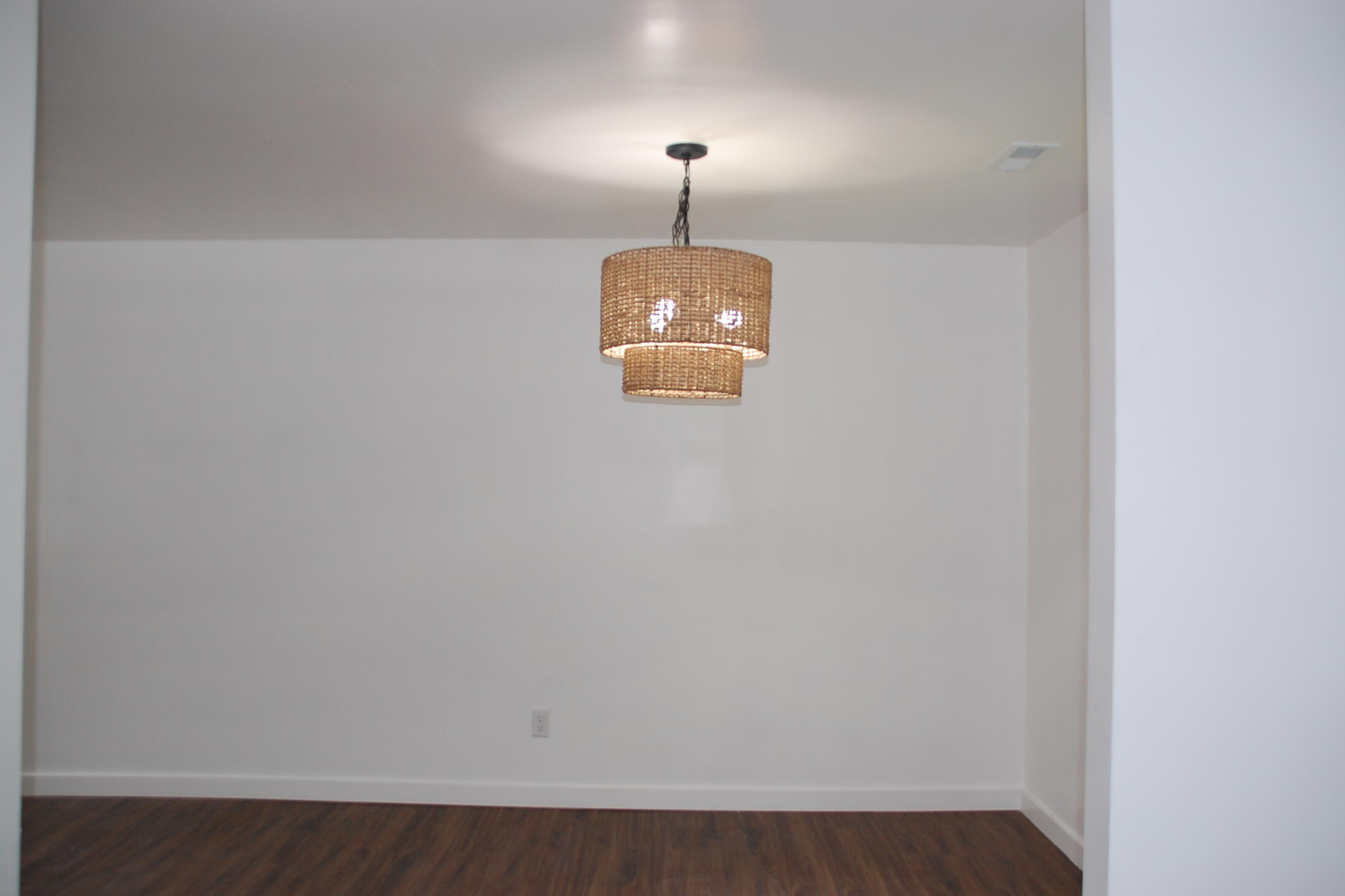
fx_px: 1046
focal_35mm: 28
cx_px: 671
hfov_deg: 65.5
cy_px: 444
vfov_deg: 46.4
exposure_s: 1/60
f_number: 3.5
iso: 400
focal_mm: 18
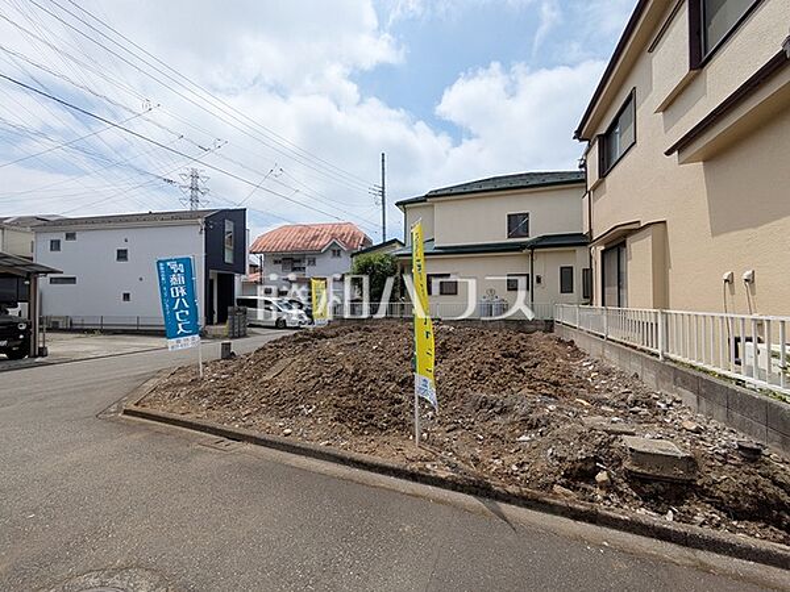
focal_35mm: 14
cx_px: 395
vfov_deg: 85.7
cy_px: 296
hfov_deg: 102.1
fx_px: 320
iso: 49
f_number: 2.2
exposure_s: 1/3436
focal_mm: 1.83
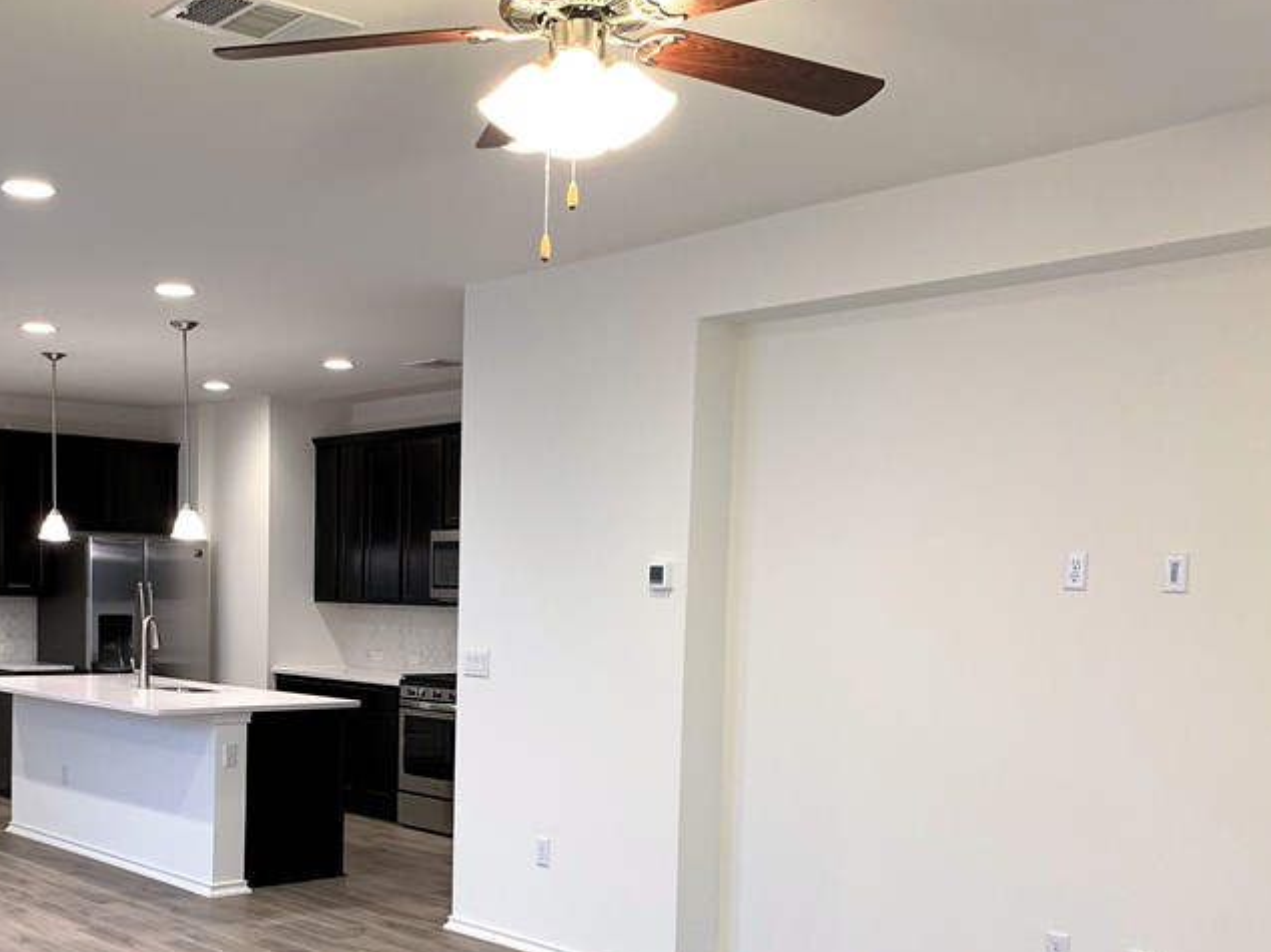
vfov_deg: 33.7
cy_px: 693
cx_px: 399
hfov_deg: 44.0
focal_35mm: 42
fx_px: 1542
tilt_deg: -3.5
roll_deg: -0.6
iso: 100
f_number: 1.8
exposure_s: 1/60
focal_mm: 4.25
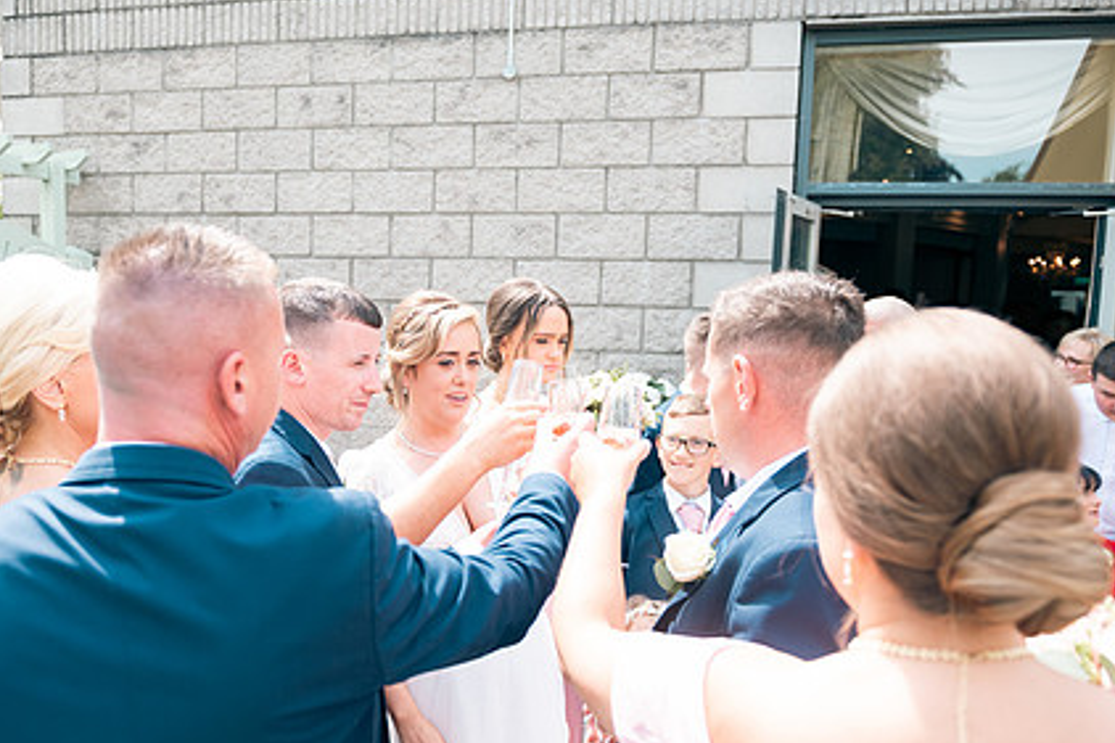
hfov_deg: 56.9
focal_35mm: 33
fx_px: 1022
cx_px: 465
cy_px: 456
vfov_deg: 39.7
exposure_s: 1/250
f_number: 3.5
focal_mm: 24
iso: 80
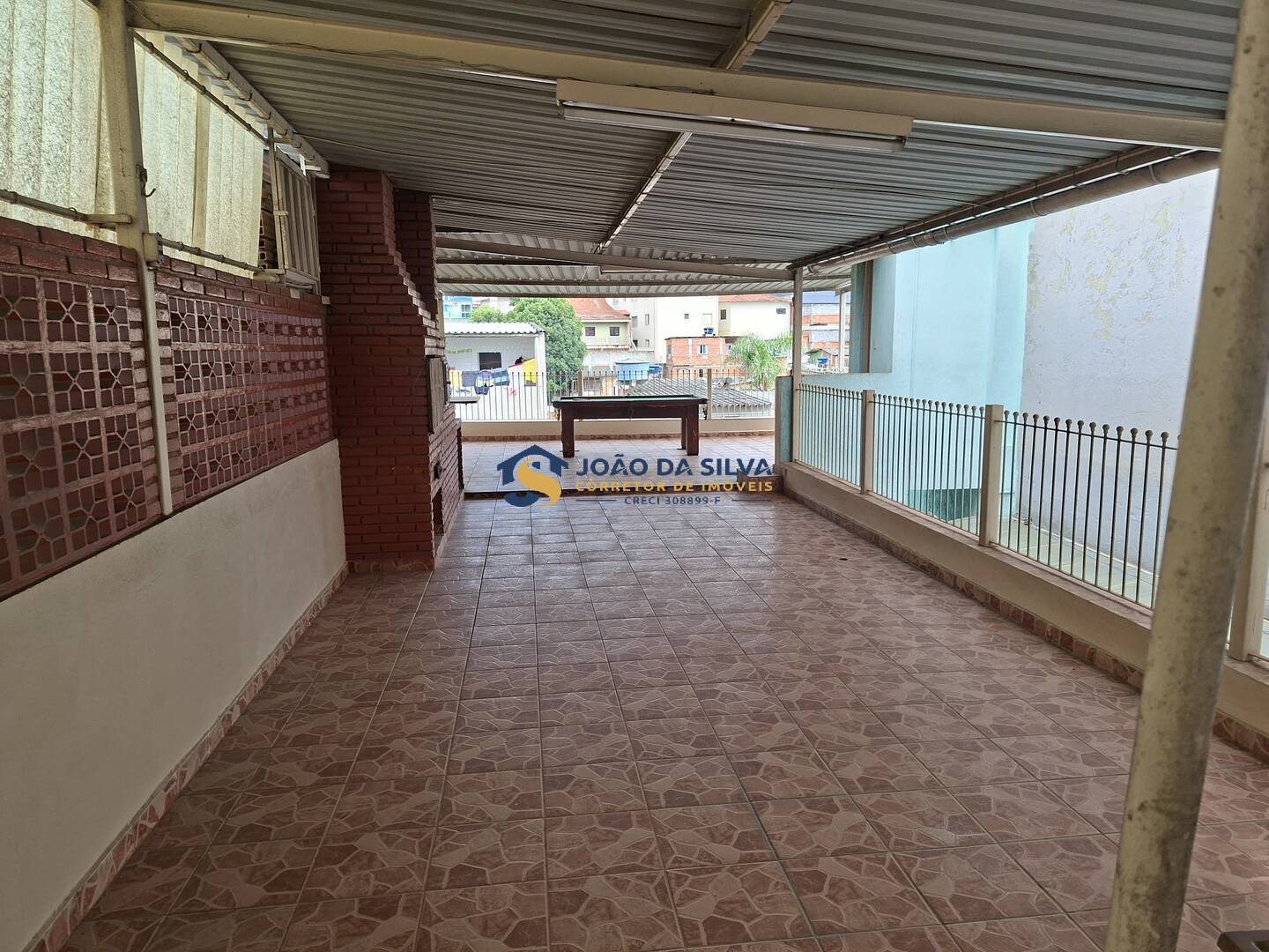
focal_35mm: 23
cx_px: 634
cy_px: 476
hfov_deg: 73.9
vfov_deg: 58.9
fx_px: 843
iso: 50
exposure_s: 1/387
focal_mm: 5.54
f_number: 1.8
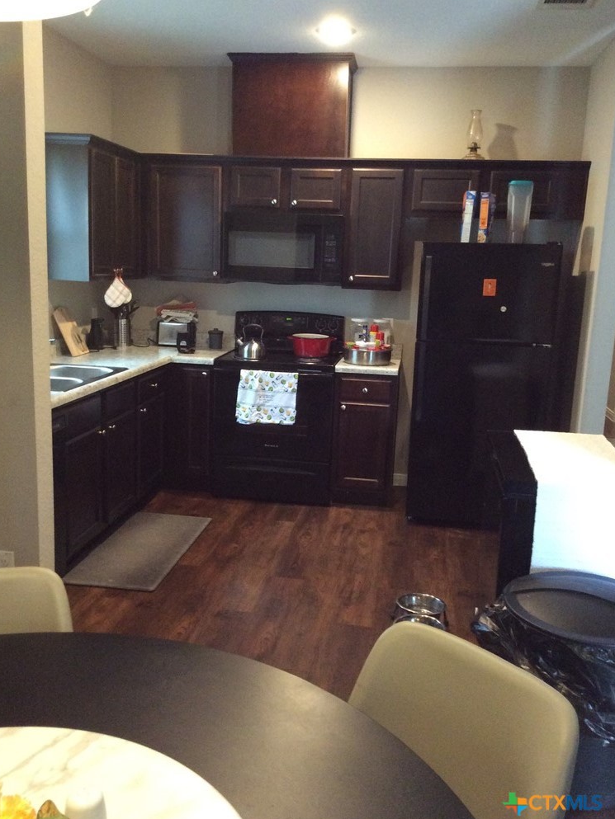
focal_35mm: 33
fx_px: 782
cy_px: 409
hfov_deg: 43.0
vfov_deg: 55.3
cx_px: 305
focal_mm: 3.3
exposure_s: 1/24
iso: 250
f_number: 2.4
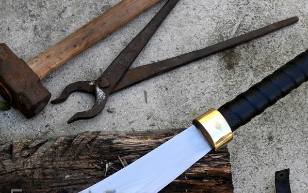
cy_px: 199
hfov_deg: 23.9
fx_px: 722
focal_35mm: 86
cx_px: 89
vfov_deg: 14.9
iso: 200
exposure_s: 1/250
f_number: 5
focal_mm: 28
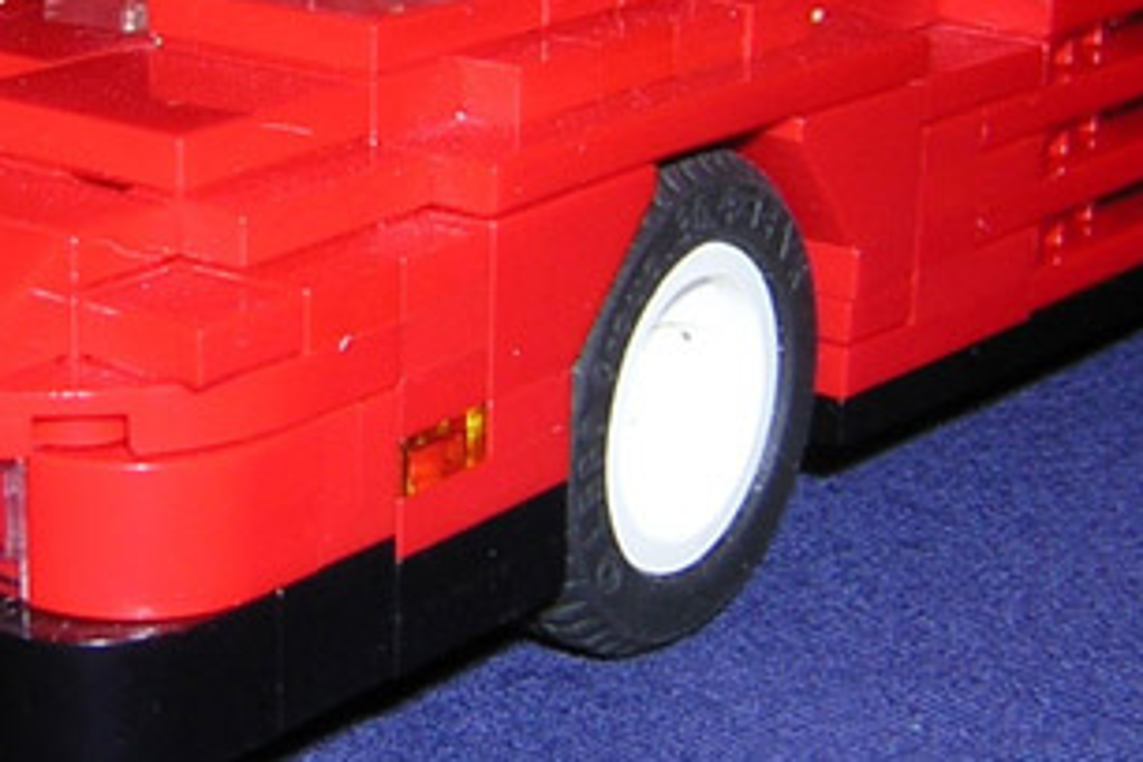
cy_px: -49
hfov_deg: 20.7
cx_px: 347
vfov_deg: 13.7
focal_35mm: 98
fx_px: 3111
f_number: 5.2
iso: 100
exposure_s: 1/60.1
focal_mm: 4.7
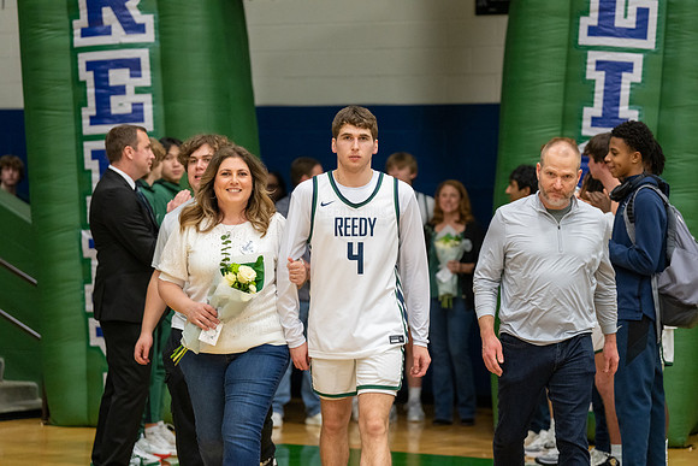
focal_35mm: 117
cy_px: 233
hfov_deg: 17.5
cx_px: 349
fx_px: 2269
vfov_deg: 11.7
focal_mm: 117
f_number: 2.8
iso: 5000
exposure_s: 1/320
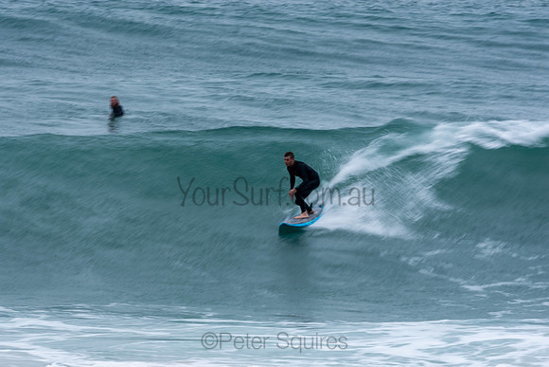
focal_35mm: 750
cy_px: 184
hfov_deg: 2.7
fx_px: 11440
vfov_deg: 1.8
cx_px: 274
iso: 100
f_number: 22
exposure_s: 1/20
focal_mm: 500
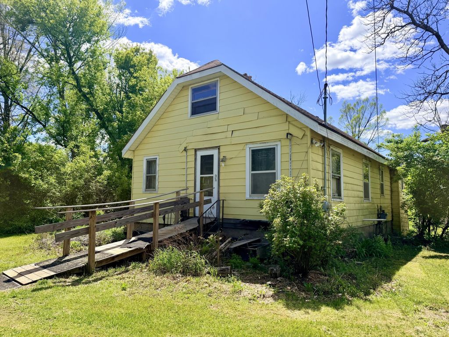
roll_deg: -1.0
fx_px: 311
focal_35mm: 24
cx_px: 224
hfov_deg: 71.6
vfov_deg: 56.8
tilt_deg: +6.2
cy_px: 168
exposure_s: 1/5714
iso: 125
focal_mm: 6.76
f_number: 1.78
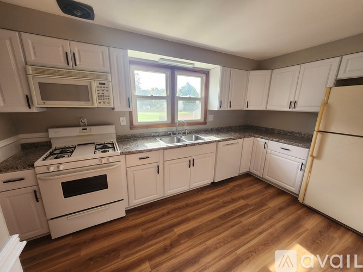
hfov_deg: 106.2
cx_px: 182
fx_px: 136
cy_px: 136
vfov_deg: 89.9
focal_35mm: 13
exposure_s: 1/60
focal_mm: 1.74
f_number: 2.2
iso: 64
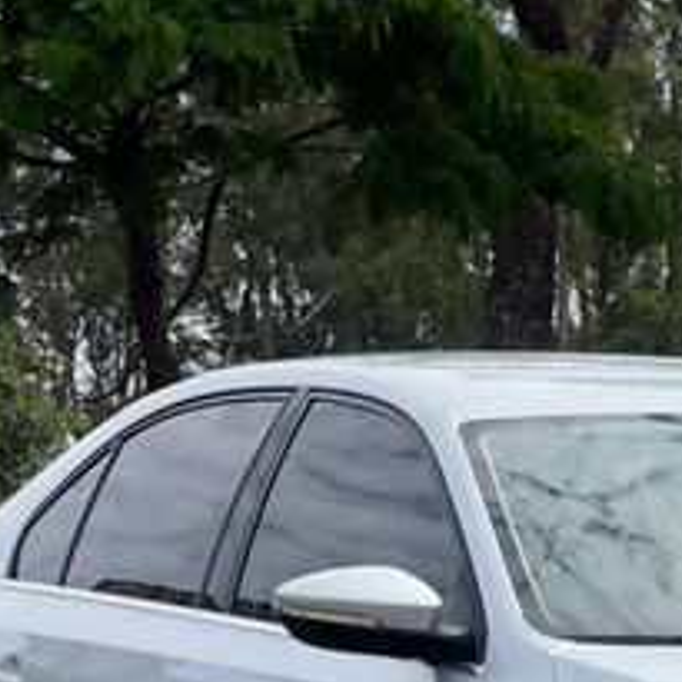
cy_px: 502
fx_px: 5996
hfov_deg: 6.5
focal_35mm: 269
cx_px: 778
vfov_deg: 6.5
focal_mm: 9
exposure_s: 1/483
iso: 25
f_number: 2.8
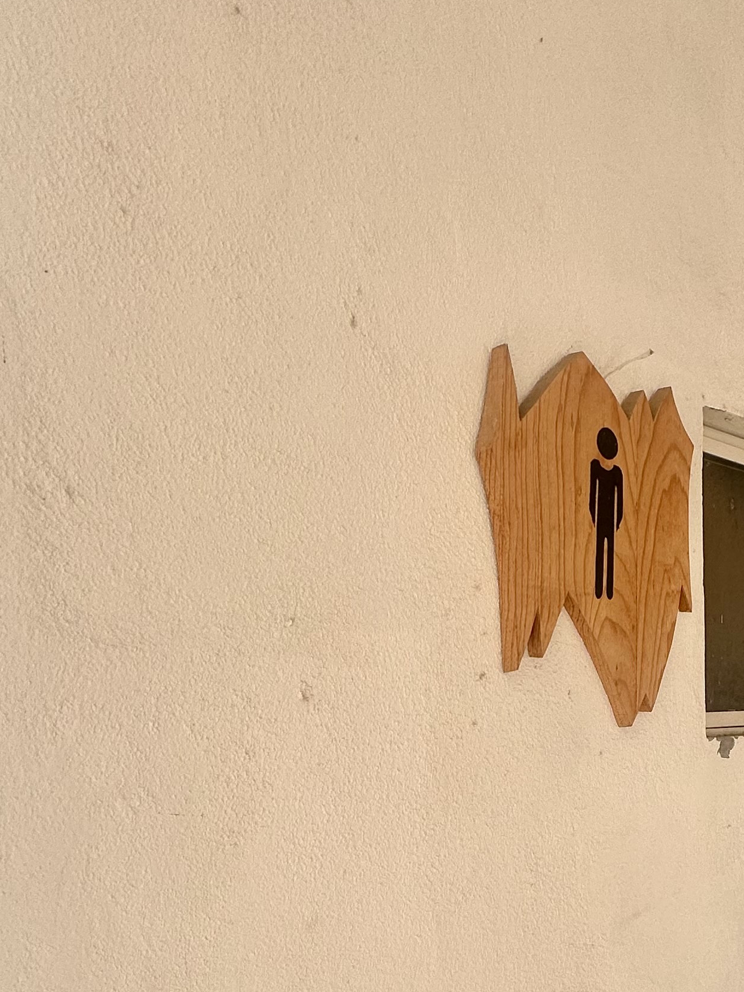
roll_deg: -0.3
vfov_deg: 51.2
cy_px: 767
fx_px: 974
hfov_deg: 39.0
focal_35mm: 34
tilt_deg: -2.9
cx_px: 662
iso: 40
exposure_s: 1/707
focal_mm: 2.22
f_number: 2.2
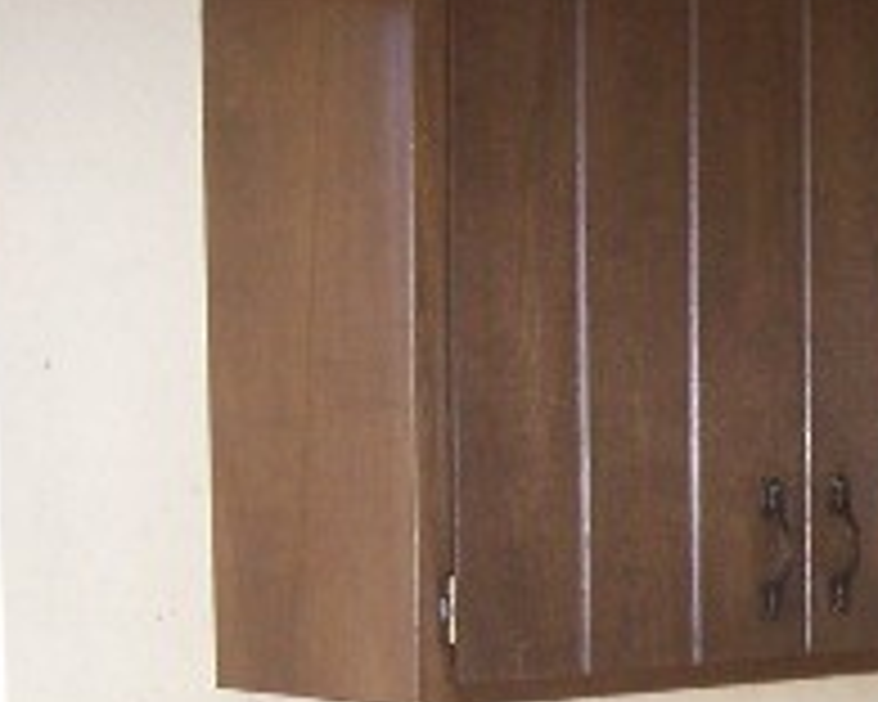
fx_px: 2832
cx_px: 797
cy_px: 837
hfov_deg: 17.4
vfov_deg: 13.7
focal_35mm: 109
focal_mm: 5.6
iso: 125
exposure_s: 1/60
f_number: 2.7
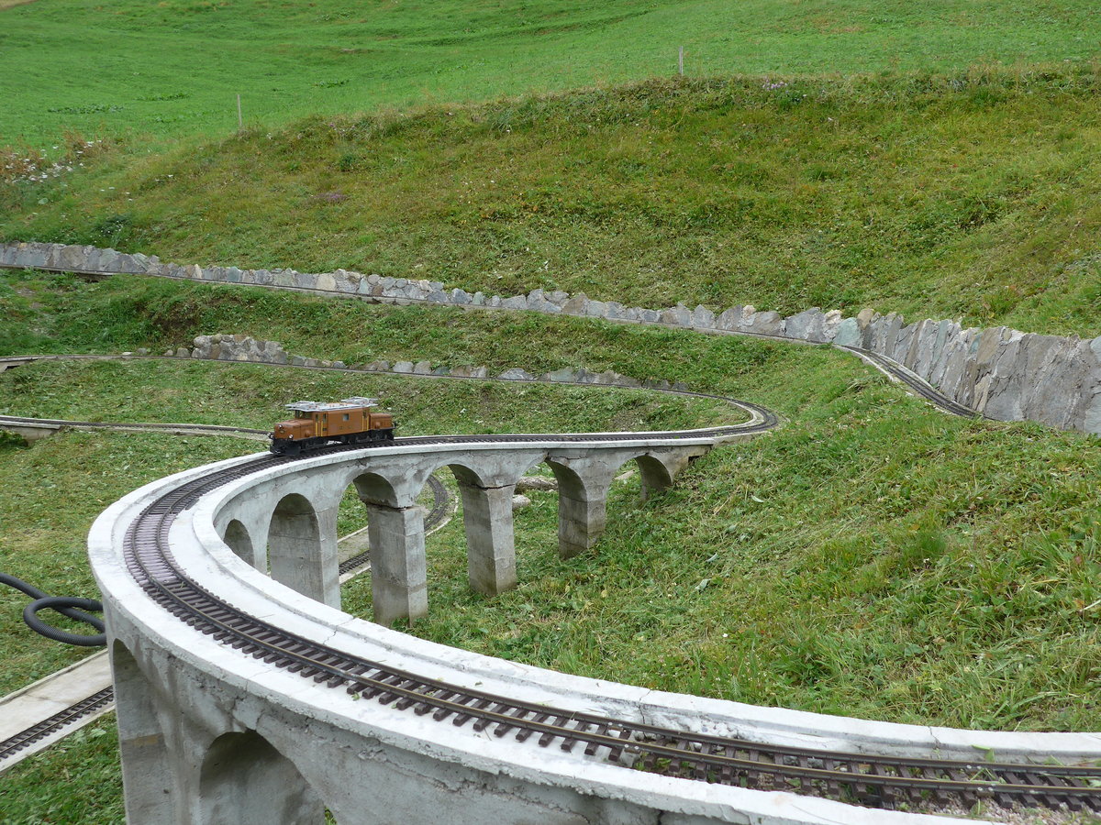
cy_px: 412
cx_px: 550
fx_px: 922
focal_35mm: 29
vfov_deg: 48.2
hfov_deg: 61.7
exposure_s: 1/640
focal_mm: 6
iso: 80
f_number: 2.8
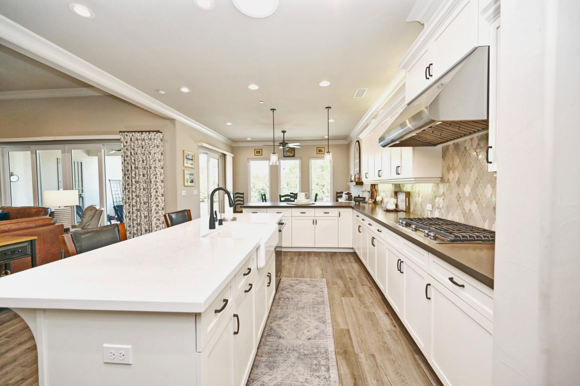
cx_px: 290
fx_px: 225
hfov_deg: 104.3
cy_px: 193
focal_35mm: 14
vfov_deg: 81.1
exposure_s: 1/80
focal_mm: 14
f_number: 4.5
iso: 200
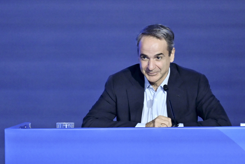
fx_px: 6226
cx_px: 122
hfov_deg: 2.3
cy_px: 81
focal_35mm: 915
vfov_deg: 1.5
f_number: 6.3
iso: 7200
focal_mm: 600
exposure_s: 1/250
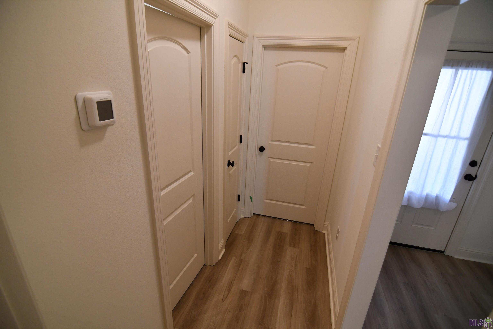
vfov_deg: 73.7
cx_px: 246
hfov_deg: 96.7
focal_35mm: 16
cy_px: 164
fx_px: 219
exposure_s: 1/200
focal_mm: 11
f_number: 2.8
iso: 800
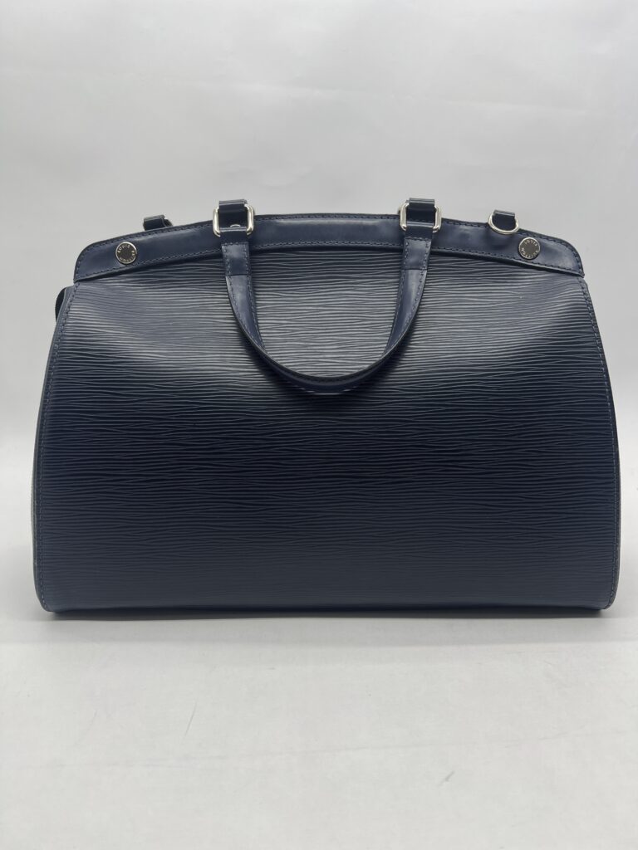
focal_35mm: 26
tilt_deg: -11.3
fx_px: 639
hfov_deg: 53.1
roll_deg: -0.1
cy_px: 425
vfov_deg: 67.3
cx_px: 319
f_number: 1.5
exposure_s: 1/158
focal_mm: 5.7
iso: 40
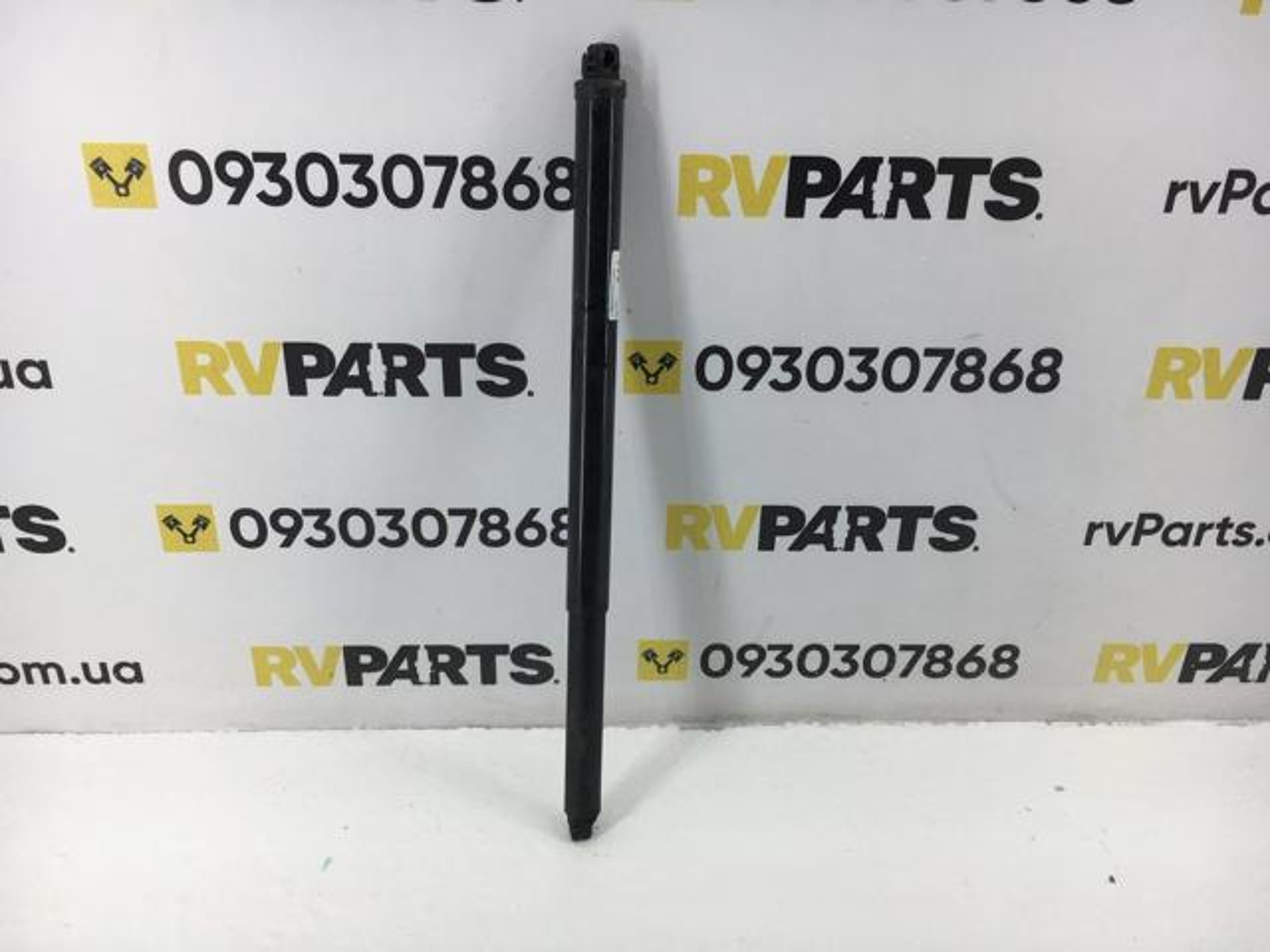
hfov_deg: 61.7
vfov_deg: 48.2
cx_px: 635
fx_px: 1064
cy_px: 476
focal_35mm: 29
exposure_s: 1/100
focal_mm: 4.15
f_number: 2.2
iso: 32
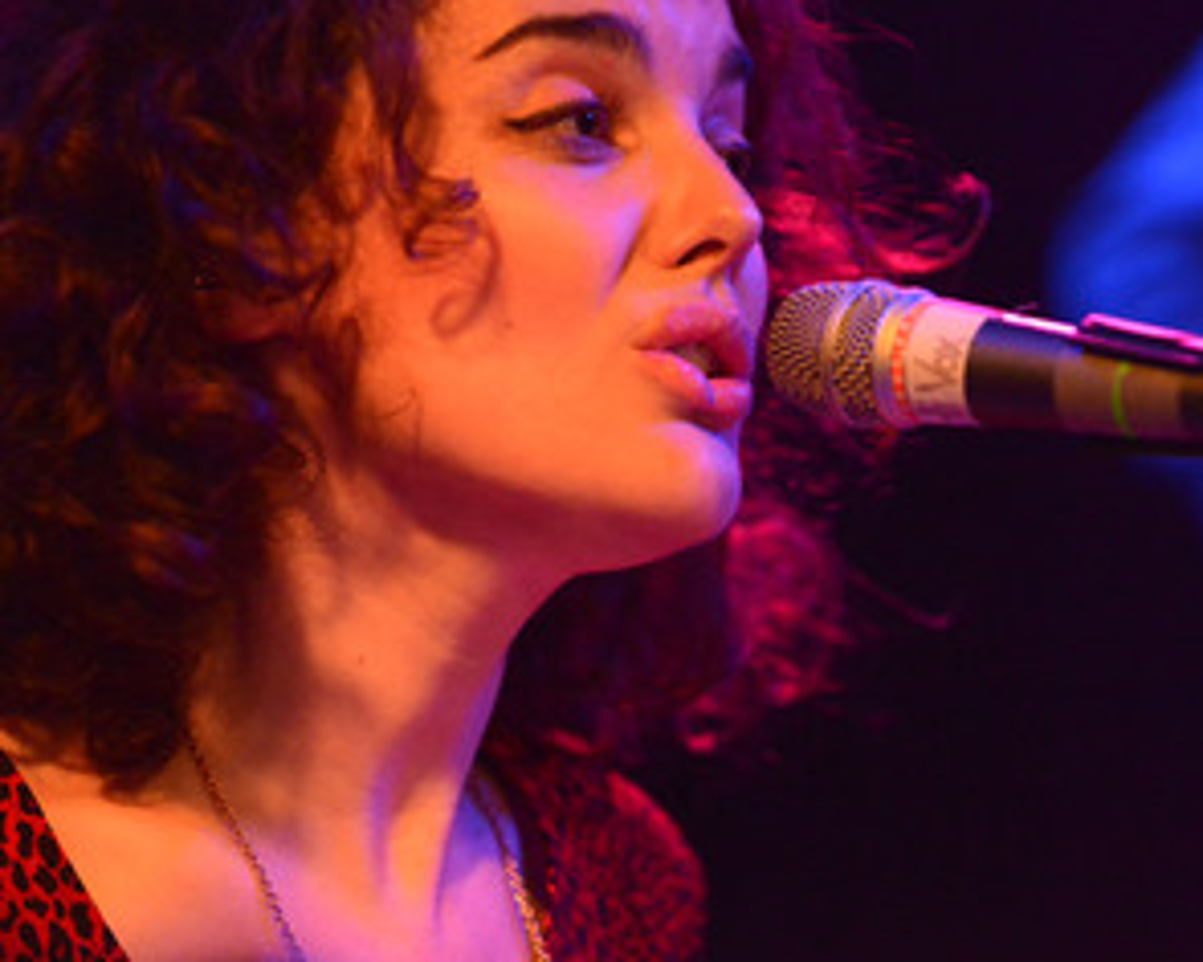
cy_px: 375
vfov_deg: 9.0
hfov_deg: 11.2
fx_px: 6124
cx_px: 854
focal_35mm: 172
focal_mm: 120
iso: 8063
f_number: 2.8
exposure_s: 1/200
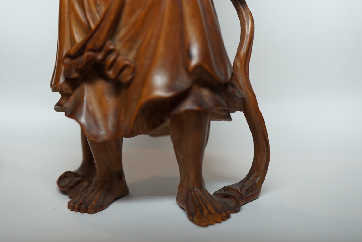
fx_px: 433
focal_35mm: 43
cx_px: 181
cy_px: 121
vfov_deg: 31.2
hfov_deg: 45.4
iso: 125
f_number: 4
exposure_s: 1/60
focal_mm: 29
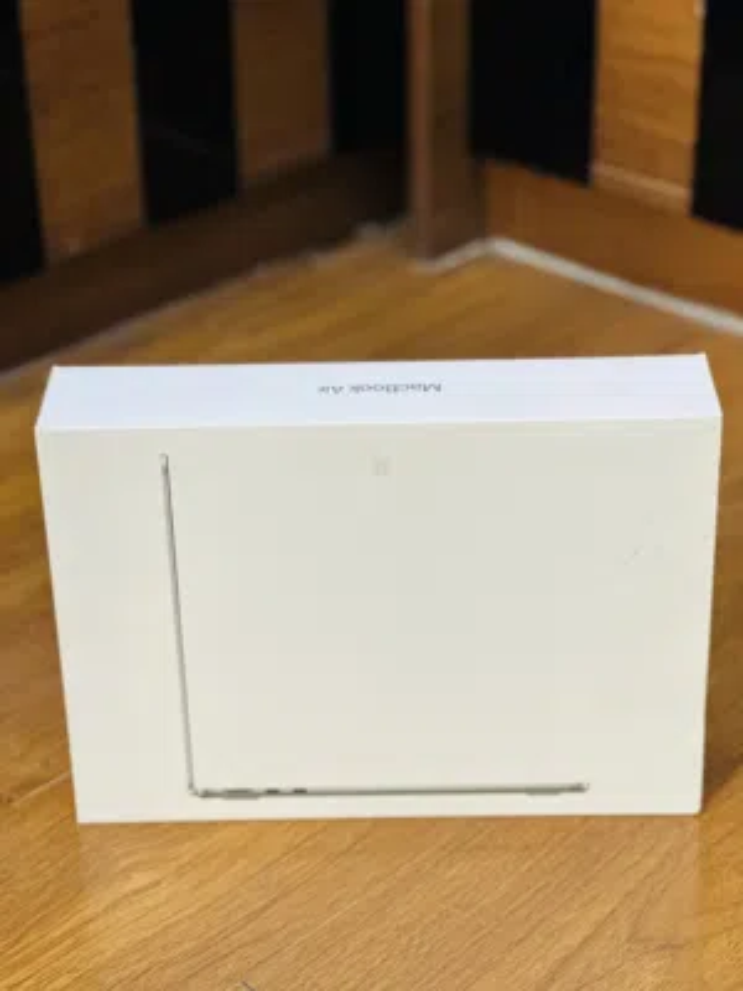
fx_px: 2204
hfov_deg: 19.1
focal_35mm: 77
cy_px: 496
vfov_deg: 25.3
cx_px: 372
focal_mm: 9
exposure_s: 1/100
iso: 64
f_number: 2.8
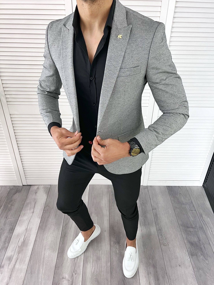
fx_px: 214
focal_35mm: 26
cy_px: 142
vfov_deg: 67.3
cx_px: 107
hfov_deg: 53.1
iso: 160
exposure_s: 1/50
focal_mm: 5.7
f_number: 1.5
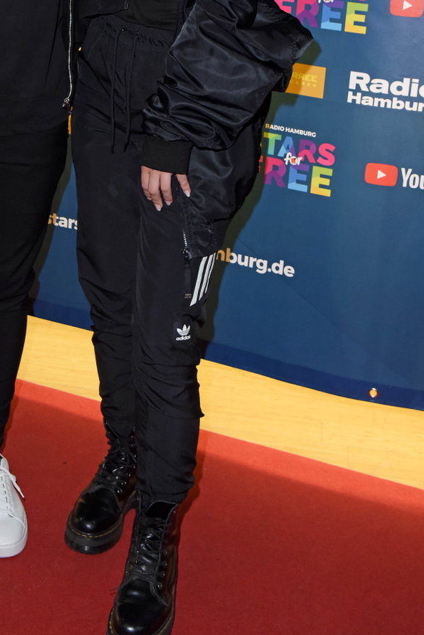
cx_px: 71
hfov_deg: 20.7
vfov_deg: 30.3
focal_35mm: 65
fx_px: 1147
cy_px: 133
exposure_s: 1/200
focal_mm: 32
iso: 1250
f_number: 5.6
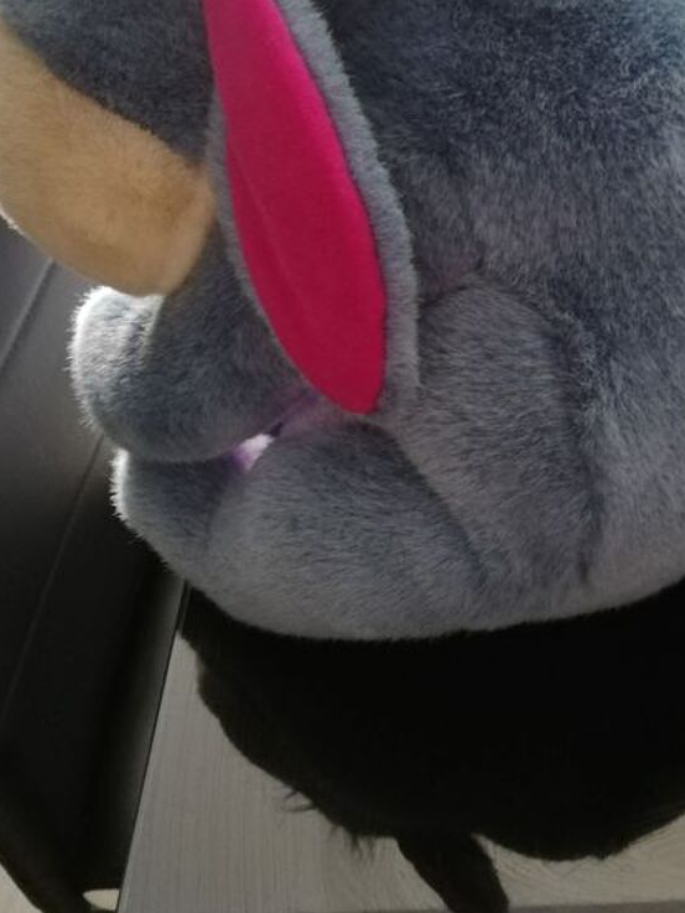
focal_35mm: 47
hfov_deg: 30.5
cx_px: 486
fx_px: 1240
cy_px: 329
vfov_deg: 40.1
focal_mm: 3.81
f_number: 2.2
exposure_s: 1/25
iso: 500
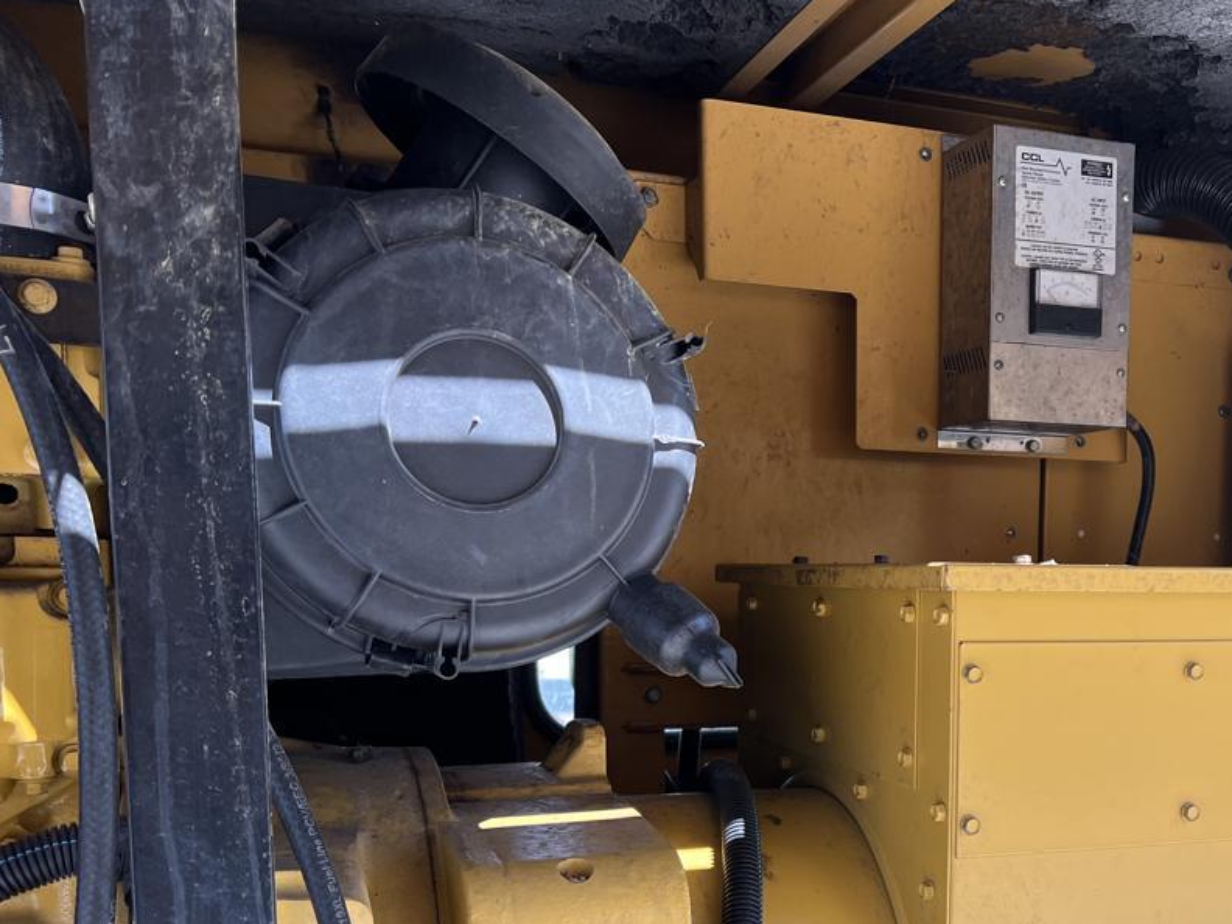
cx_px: 944
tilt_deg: -5.1
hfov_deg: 43.2
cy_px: 709
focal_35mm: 42
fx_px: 1495
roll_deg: +0.1
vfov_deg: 33.6
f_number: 1.5
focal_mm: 5.7
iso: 50
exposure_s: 1/388
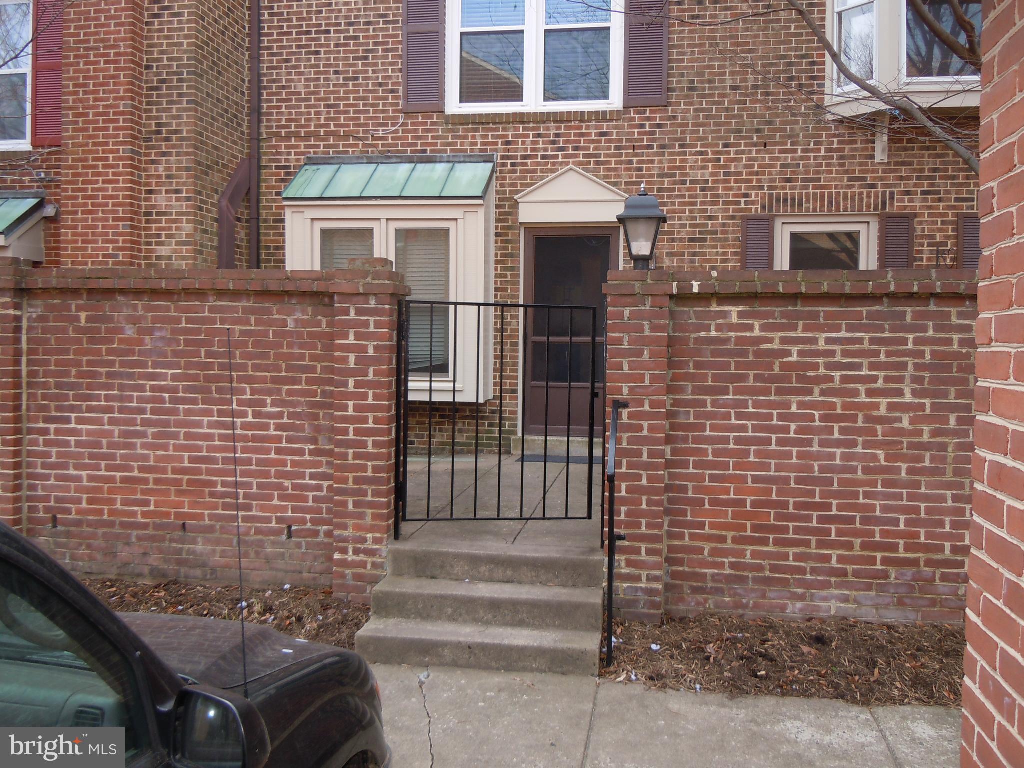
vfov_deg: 46.8
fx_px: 887
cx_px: 512
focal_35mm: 30
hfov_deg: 60.0
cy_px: 384
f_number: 3.5
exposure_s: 1/125
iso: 100
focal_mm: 5.4
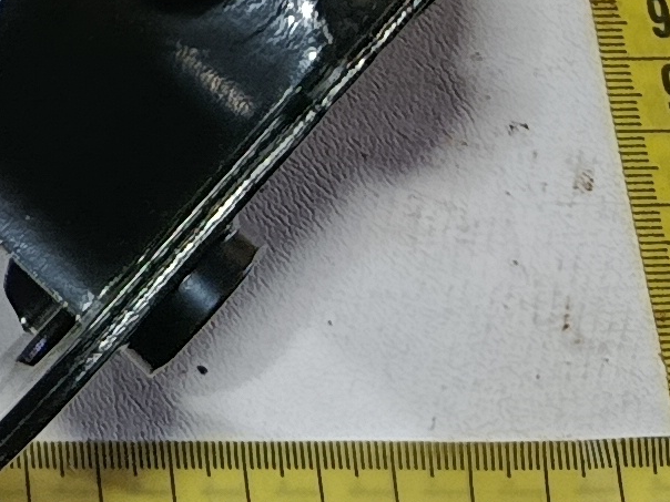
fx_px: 3077
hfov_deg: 10.9
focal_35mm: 159
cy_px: -853
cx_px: -836
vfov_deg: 8.3
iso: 166
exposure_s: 1/120
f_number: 1.7
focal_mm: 5.24
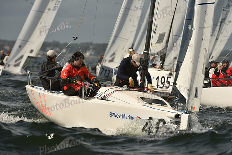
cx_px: 116
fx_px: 2578
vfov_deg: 3.4
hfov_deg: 5.2
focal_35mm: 400
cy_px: 78
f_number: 10
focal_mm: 400
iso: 320
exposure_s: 1/1600
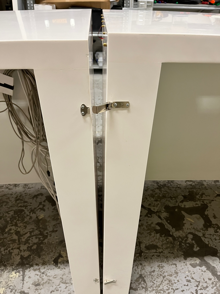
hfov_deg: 53.0
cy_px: 147
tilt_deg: -36.0
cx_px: 110
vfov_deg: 67.3
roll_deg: +0.0
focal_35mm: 26
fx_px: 220
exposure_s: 1/50
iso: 200
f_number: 1.6
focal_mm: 5.1
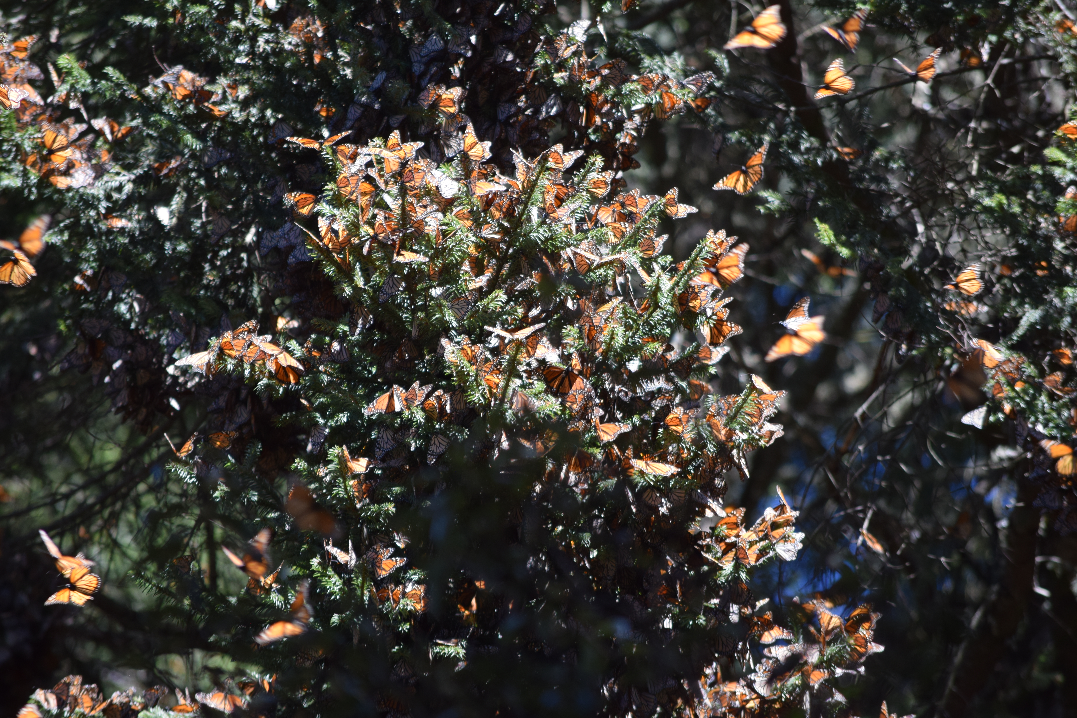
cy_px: 359
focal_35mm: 405
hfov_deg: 5.1
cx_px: 538
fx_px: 12115
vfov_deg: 3.4
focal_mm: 270
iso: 400
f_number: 5.6
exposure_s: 1/320
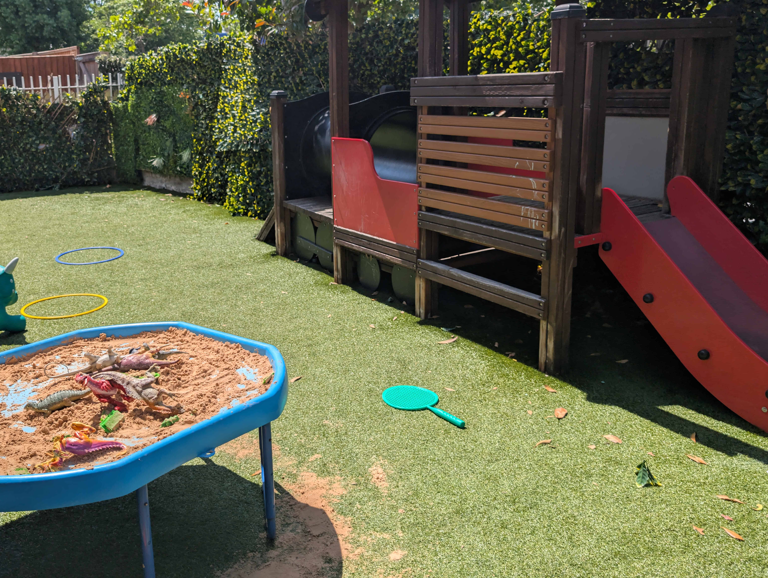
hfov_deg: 56.5
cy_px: 227
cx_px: 323
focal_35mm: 32
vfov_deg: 44.0
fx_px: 711
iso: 19
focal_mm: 6.9
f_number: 1.7
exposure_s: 1/1070
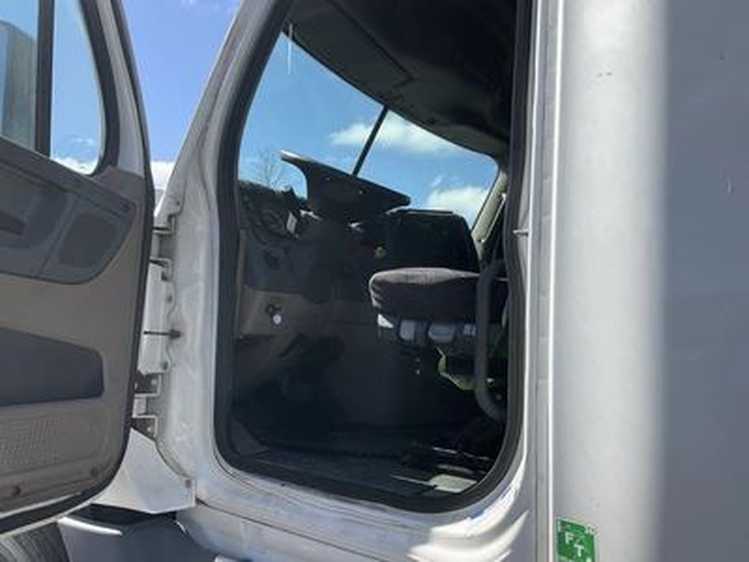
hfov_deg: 61.7
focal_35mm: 29
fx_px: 627
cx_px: 374
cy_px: 281
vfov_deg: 48.2
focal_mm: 3
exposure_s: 1/1412
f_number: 1.8
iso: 25
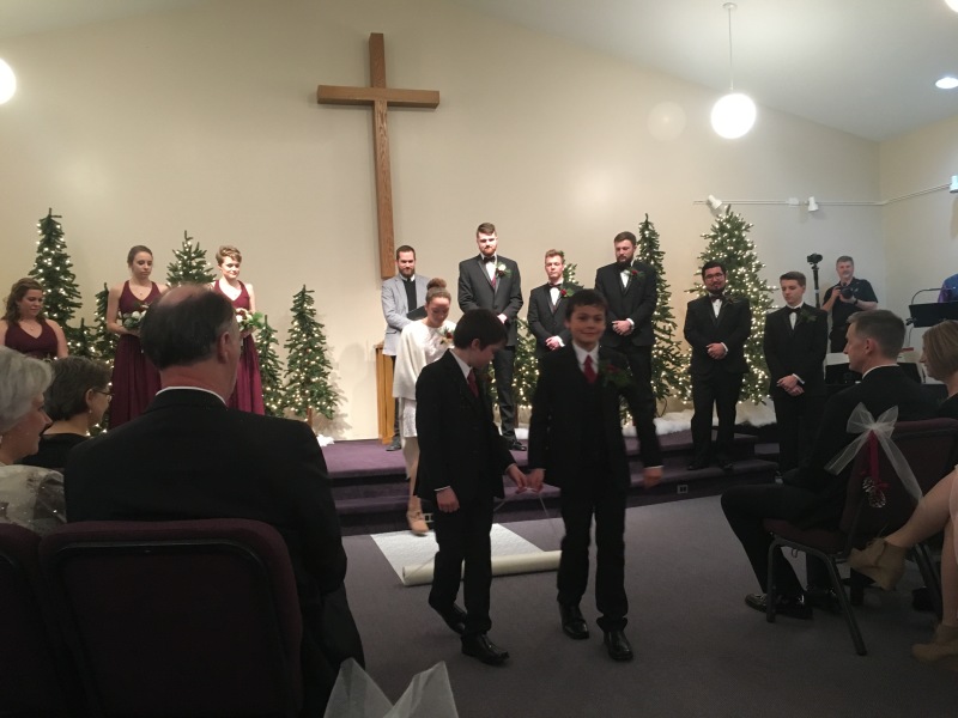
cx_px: 479
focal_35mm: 29
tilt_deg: +0.6
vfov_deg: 48.2
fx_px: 803
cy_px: 359
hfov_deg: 61.7
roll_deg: +3.2
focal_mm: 4.15
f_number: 2.2
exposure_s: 1/24
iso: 200
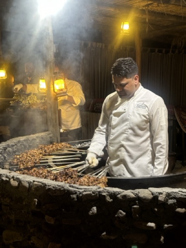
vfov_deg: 39.7
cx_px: 93
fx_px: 344
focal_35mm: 48
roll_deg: -0.2
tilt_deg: -5.8
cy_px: 124
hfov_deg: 30.3
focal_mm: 6.86
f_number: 1.78
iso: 320
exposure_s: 1/33
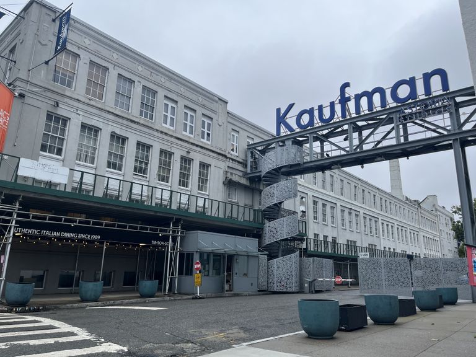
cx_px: 238
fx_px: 358
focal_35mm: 26
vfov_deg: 53.1
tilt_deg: +15.3
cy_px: 178
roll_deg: -1.0
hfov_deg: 67.3
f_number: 1.6
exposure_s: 1/1066
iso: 50
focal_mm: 5.1
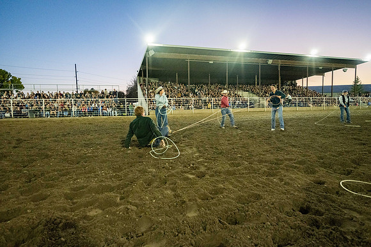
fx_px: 206
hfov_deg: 84.0
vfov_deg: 62.0
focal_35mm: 20
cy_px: 124
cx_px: 186
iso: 3200
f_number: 4
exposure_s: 1/320
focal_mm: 20
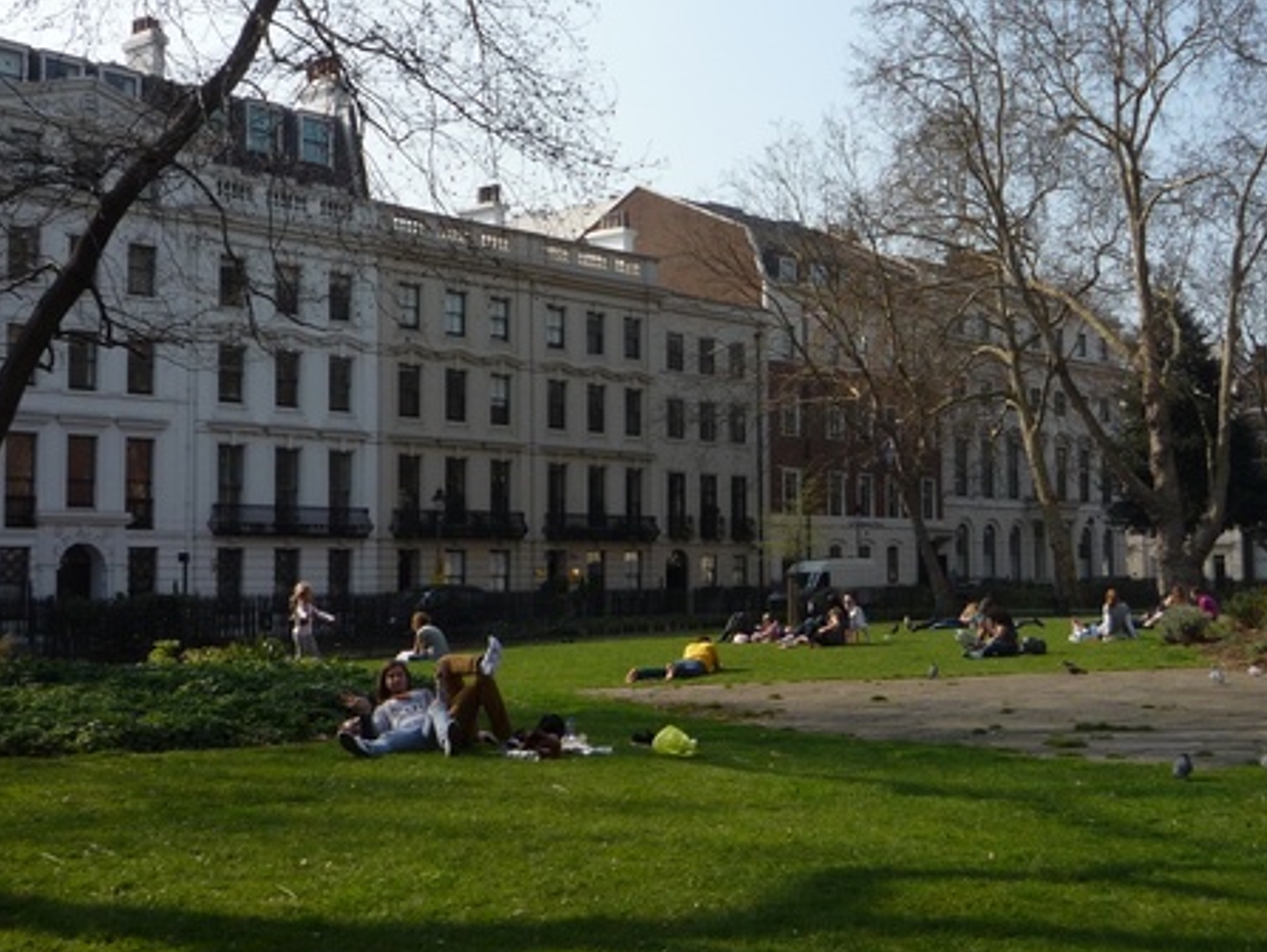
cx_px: 748
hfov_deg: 38.7
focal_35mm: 49
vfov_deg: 29.7
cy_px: 439
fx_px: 1795
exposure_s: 1/400
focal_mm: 5.2
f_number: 5.6
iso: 100
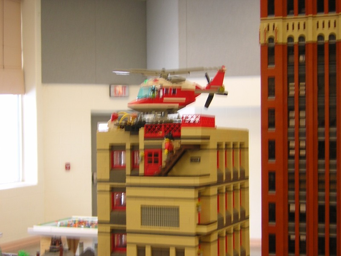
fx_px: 690
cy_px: 128
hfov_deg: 27.8
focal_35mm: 70
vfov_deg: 21.0
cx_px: 170
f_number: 3.6
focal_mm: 9.1
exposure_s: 1/8.9
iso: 100
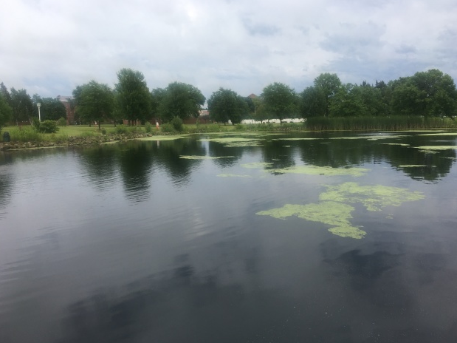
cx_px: 229
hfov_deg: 60.0
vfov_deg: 46.8
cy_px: 172
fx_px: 396
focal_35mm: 30
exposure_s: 1/561
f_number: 2.2
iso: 25
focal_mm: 4.15
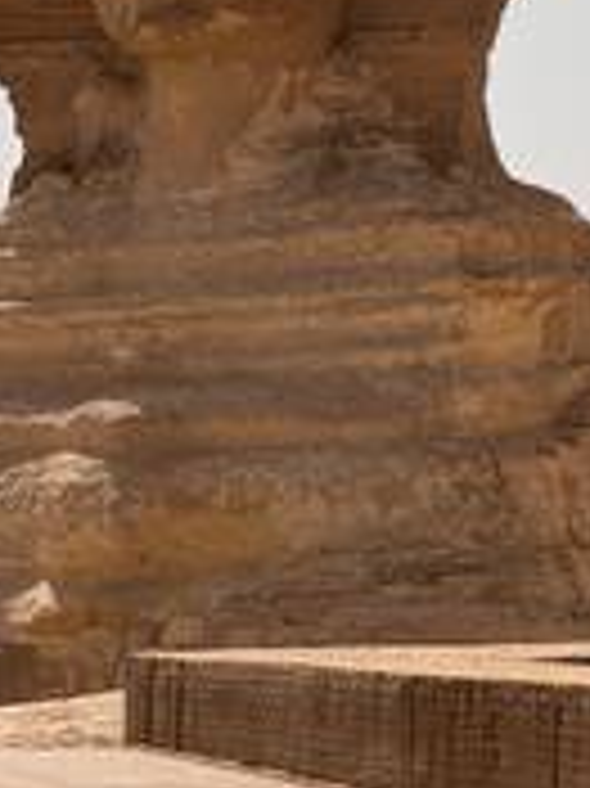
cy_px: 383
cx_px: 644
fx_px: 4801
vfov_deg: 9.4
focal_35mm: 211
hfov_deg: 7.0
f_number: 2.8
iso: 25
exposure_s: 1/2096
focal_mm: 9
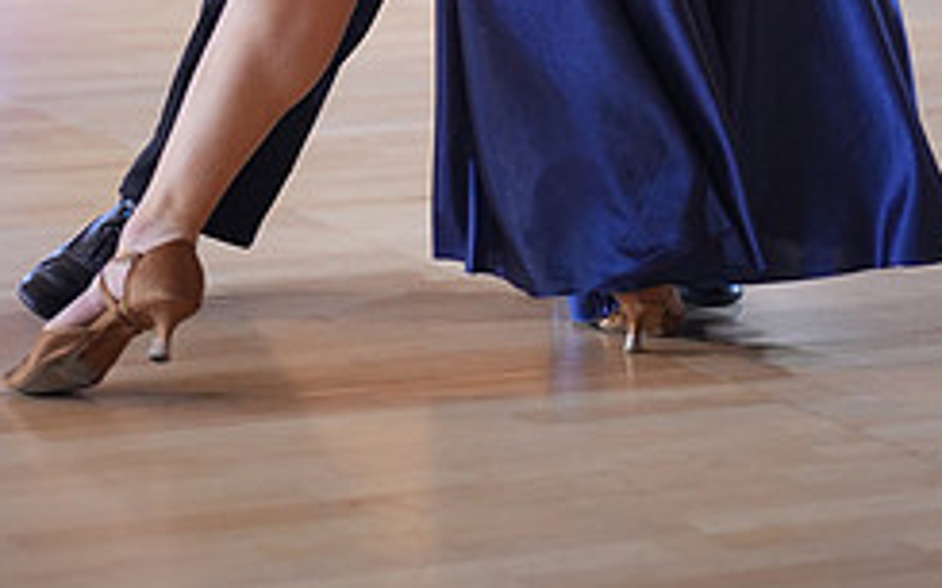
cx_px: 356
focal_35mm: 164
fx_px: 4209
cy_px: -473
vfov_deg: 7.7
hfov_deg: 12.8
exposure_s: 1/500
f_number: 2
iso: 1250
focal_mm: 68
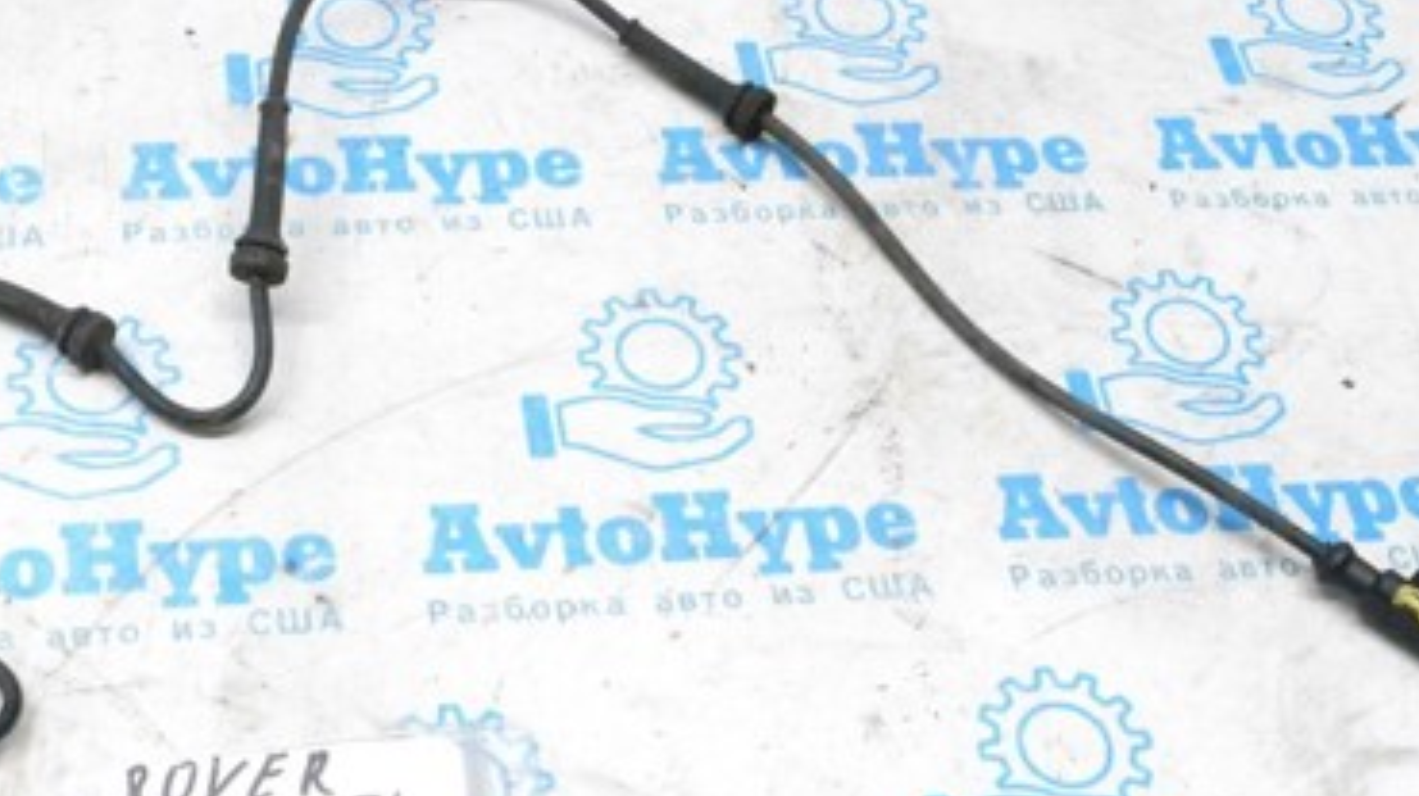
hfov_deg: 34.5
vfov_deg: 19.6
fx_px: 2256
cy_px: 746
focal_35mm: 60
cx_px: 446
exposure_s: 1/125
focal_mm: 22
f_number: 10
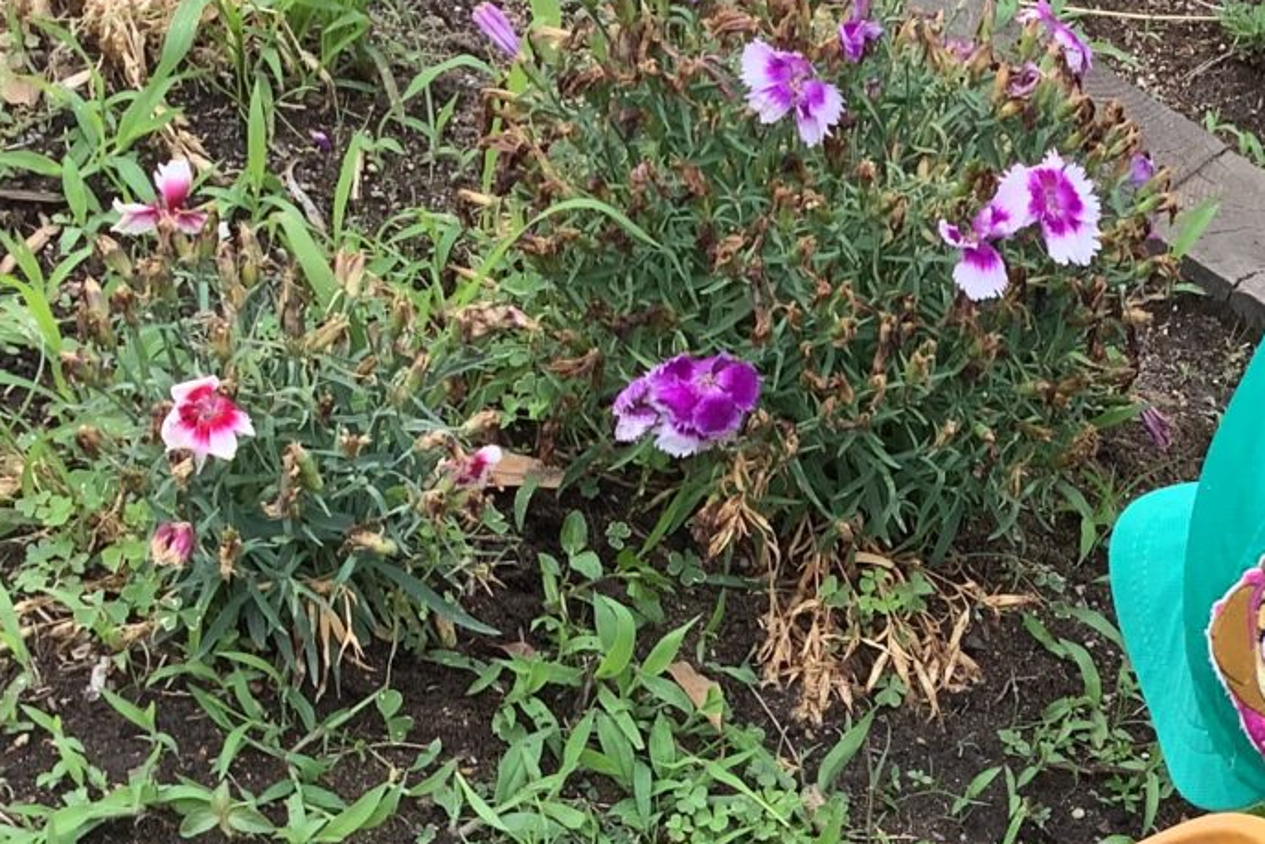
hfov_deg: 26.4
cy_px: 1048
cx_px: 1061
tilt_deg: -49.6
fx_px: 2636
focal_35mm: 75
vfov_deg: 17.3
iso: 32
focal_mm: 3.3
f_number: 2.4
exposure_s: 1/120
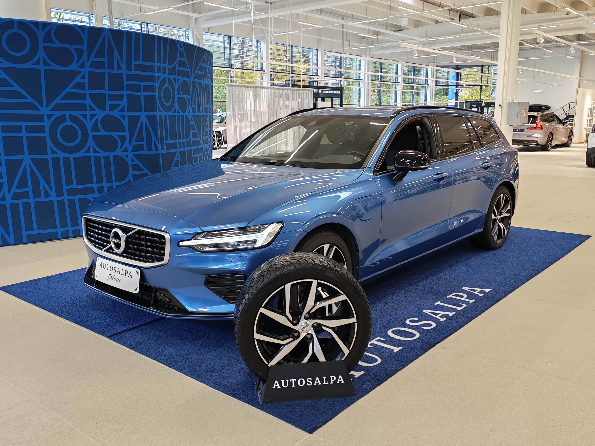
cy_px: 223
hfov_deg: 55.4
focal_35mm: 33
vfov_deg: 42.9
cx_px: 298
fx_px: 567
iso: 400
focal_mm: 6.12
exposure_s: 1/100
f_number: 1.9
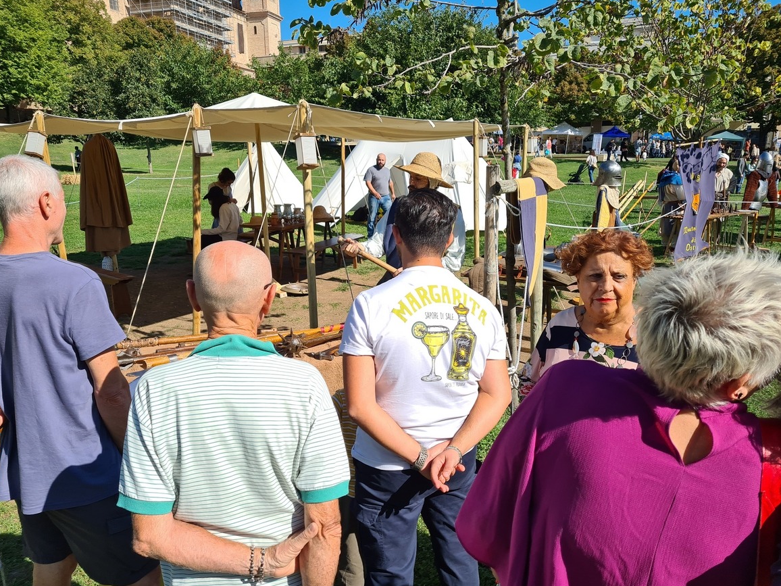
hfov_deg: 65.3
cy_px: 286
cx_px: 378
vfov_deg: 51.3
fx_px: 609
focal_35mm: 27
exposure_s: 1/2448
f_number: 1.8
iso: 50
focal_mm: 5.4
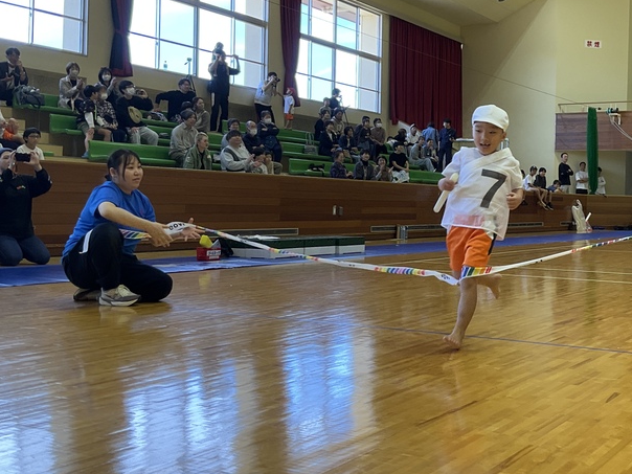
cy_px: 188
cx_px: 437
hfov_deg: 39.0
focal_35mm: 48
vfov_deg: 30.2
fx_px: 876
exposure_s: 1/122
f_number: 1.8
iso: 50
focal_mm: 3
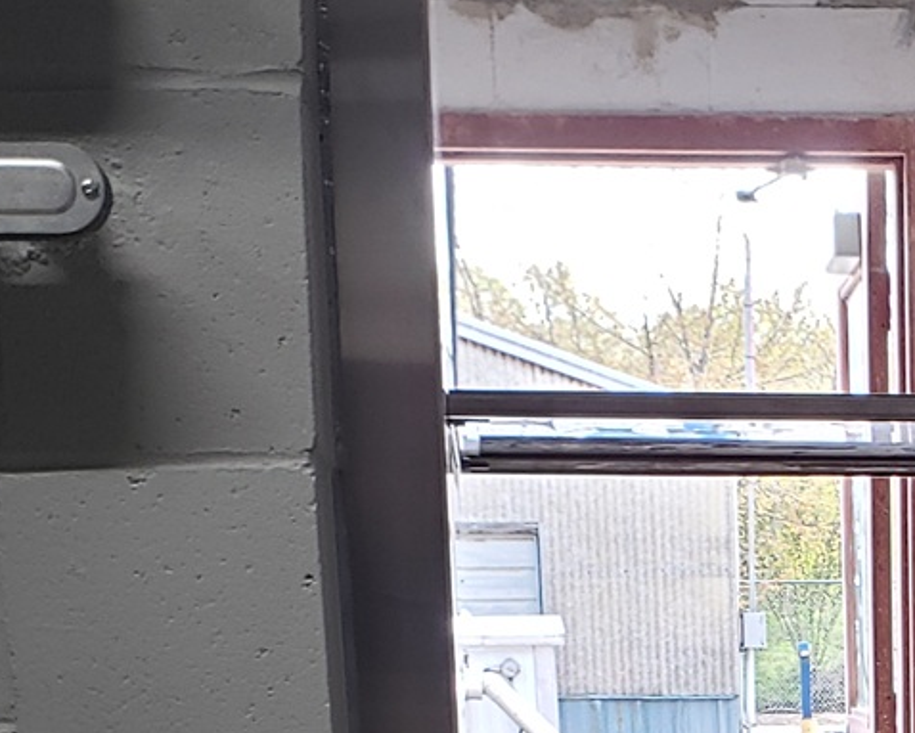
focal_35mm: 107
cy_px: 1131
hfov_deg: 17.4
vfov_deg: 13.5
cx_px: 959
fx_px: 2899
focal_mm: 4.3
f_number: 2.4
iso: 100
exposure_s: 1/60
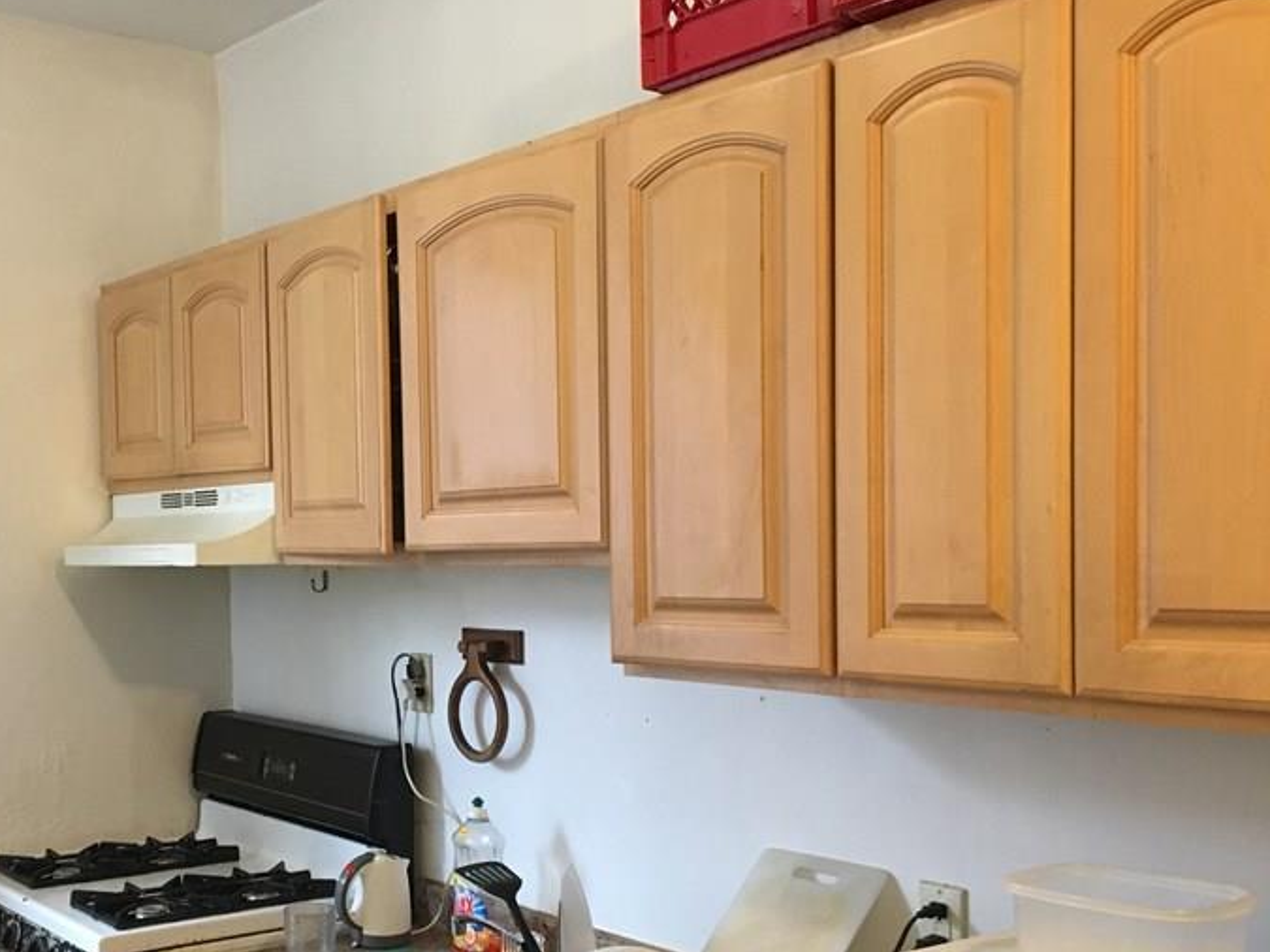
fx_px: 1614
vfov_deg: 32.7
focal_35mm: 44
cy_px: 593
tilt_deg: -1.9
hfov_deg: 42.4
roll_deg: +0.0
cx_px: 429
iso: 200
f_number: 2.2
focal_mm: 4.15
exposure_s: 1/30
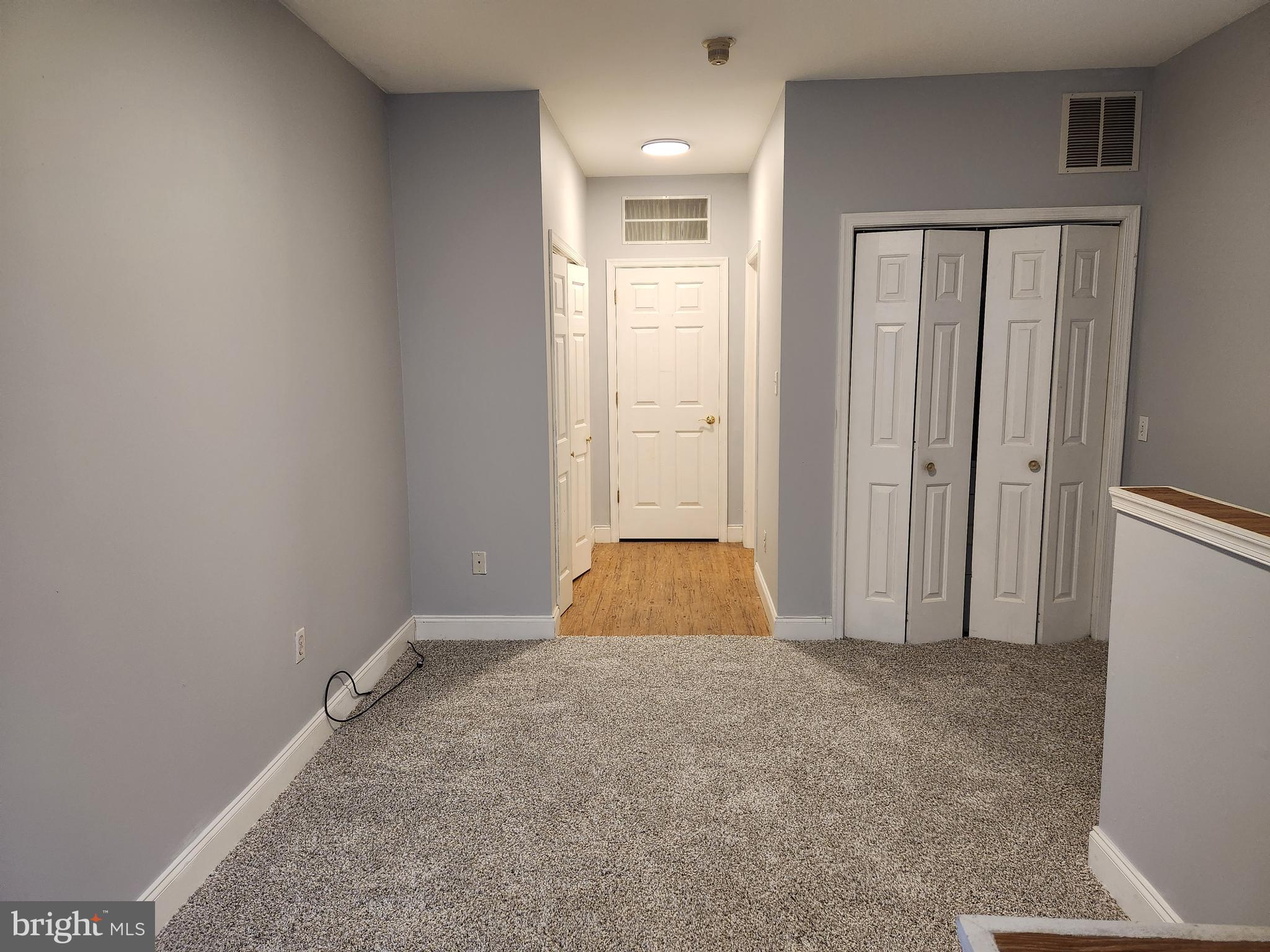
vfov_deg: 58.9
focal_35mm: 23
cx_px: 635
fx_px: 844
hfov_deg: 73.9
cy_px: 476
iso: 320
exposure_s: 1/120
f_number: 1.8
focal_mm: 5.4
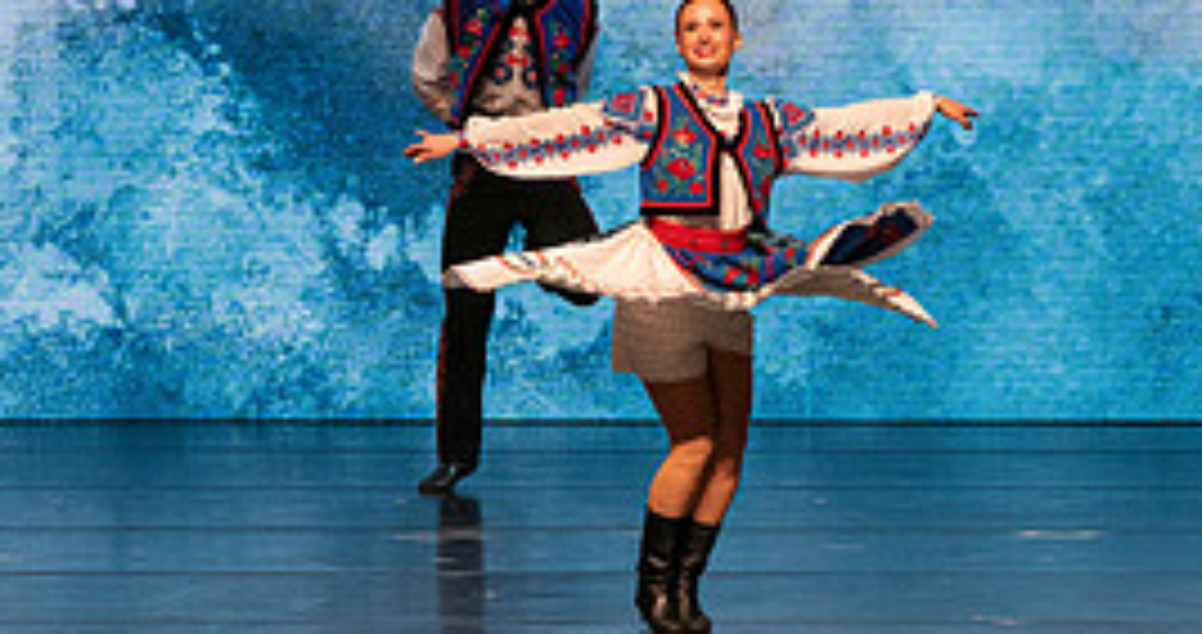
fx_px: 14576
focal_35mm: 464
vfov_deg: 2.5
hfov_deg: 4.7
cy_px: 193
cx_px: 509
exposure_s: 1/400
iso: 6400
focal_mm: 196
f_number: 13
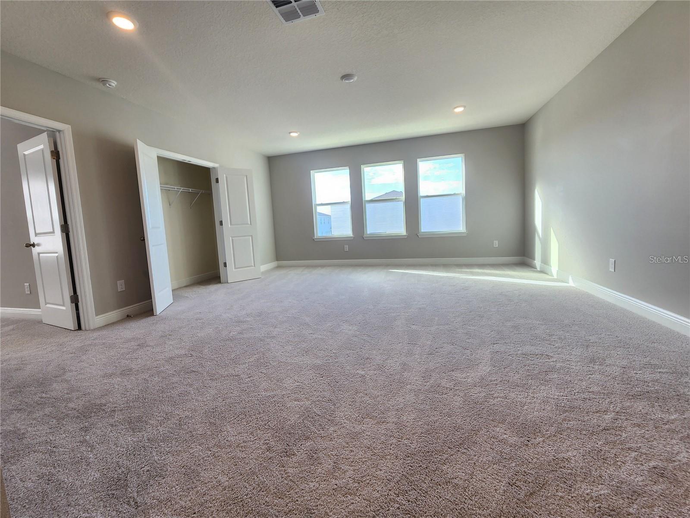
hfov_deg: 106.2
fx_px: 259
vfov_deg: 89.9
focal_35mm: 13
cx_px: 345
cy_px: 259
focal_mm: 2.2
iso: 50
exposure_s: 1/60
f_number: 2.2
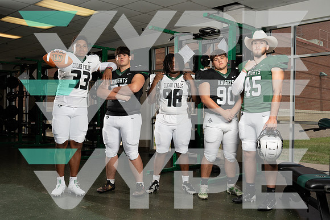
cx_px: 165
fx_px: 358
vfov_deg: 34.2
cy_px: 110
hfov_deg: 49.5
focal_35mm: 39
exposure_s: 1/250
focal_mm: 39
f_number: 8
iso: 400
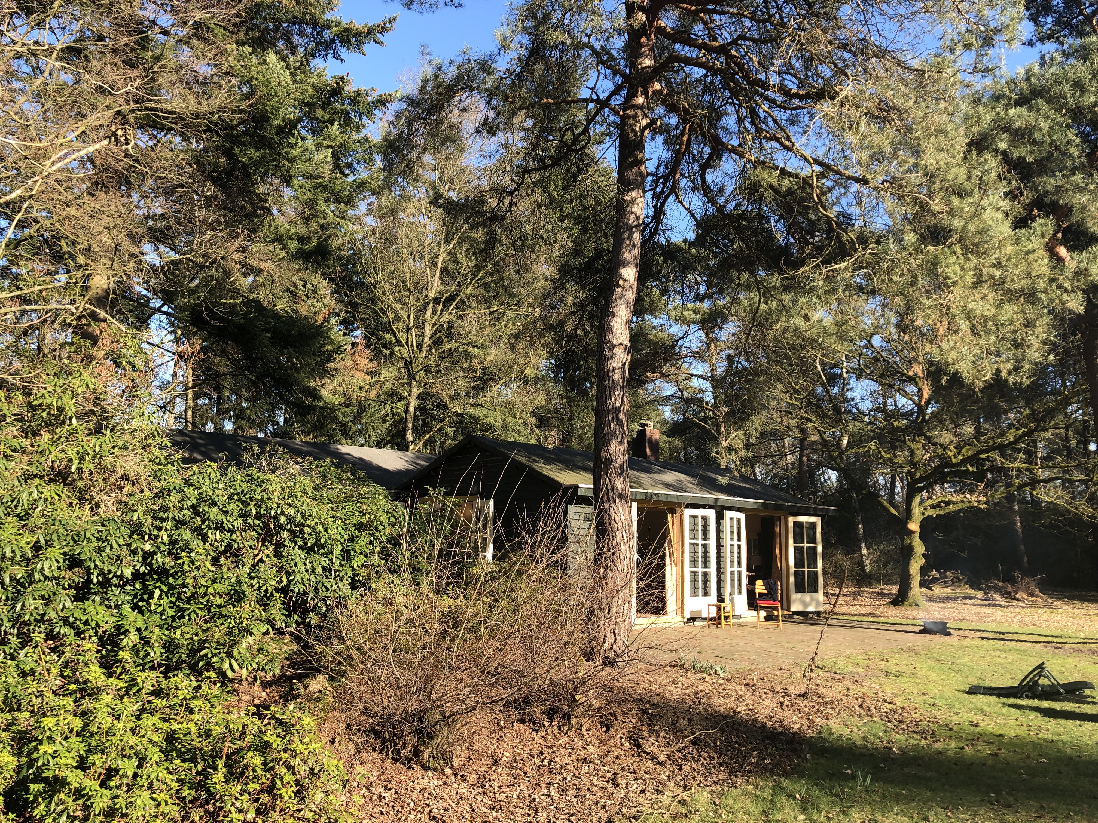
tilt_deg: +7.0
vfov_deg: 49.7
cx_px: 549
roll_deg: -1.5
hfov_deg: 63.4
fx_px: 888
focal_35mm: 28
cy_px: 412
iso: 20
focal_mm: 3.99
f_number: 1.8
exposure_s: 1/440
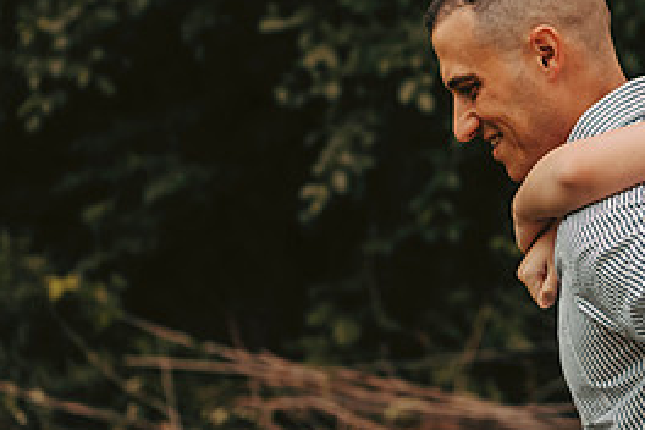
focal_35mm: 154
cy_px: 97
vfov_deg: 8.9
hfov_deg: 13.1
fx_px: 2759
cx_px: 660
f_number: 2.8
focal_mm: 70
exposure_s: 1/4000
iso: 640
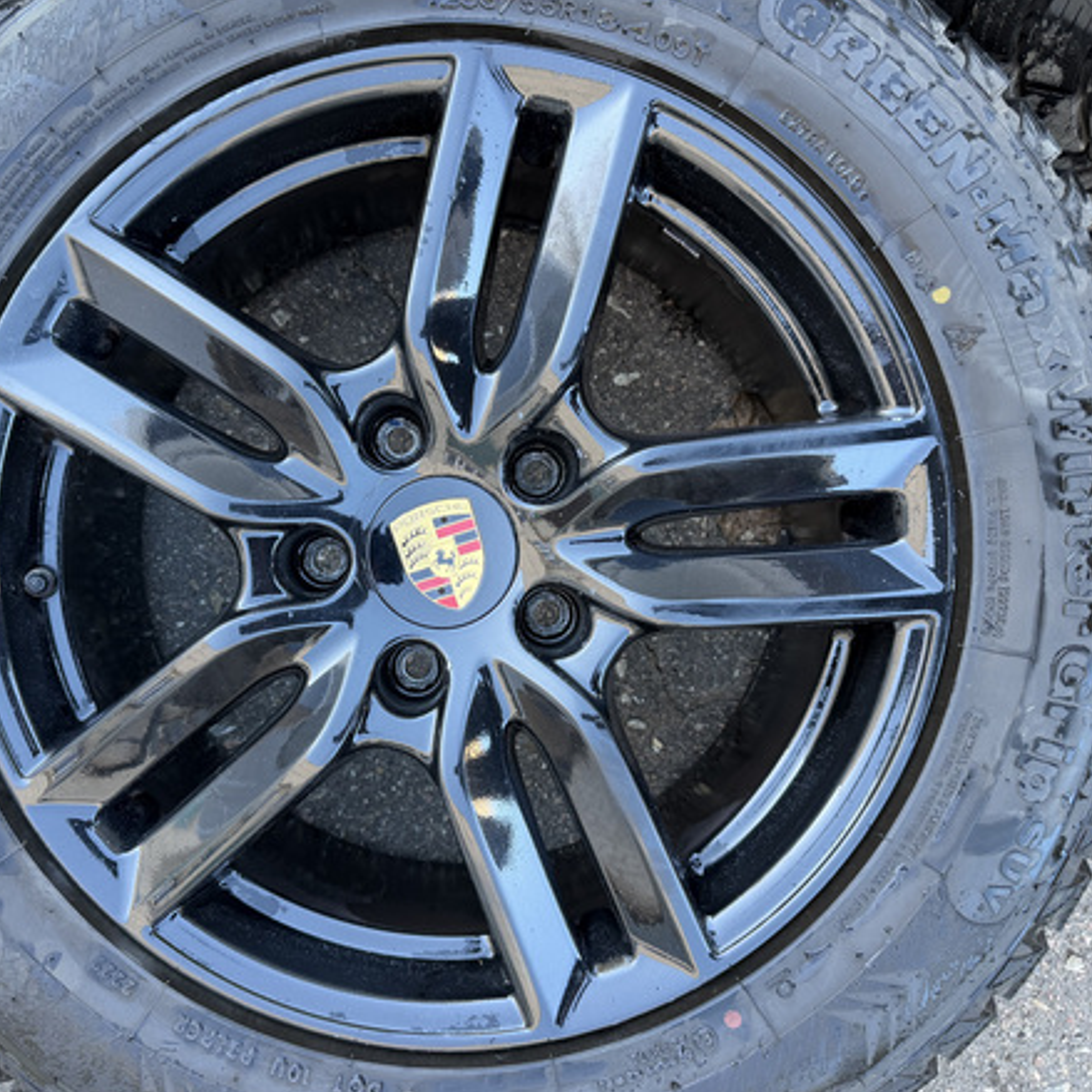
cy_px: 547
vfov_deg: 55.6
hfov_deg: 55.3
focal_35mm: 29
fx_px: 1035
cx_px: 453
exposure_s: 1/121
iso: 160
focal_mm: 6.76
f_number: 1.78
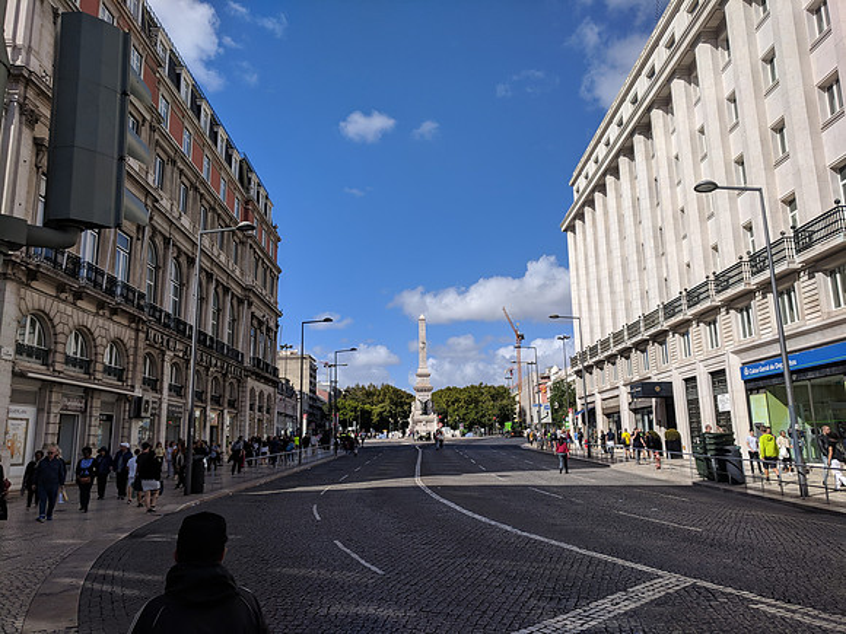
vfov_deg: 53.1
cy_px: 317
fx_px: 635
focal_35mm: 26
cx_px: 423
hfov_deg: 67.3
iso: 51
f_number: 2
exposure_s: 1/3205
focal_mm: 4.67
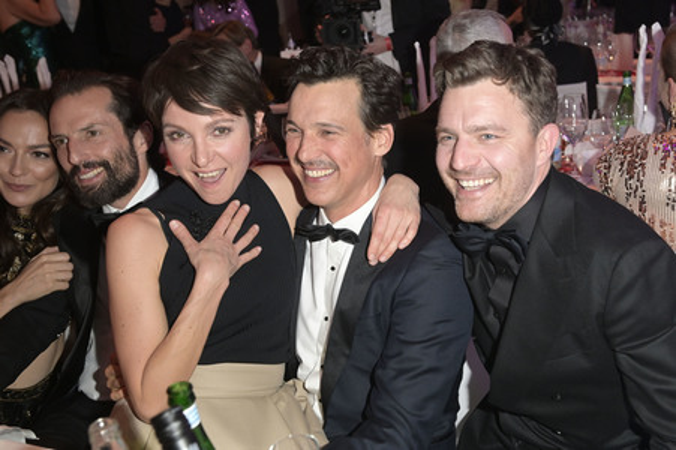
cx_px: 338
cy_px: 225
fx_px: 713
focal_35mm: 38
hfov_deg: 50.7
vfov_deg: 35.0
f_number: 5
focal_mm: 38
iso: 2500
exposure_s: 1/100
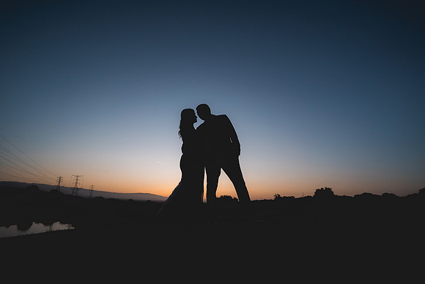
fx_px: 213
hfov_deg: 90.0
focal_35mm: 18
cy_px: 142
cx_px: 212
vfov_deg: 67.4
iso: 1250
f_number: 2.8
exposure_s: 1/5000
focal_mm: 18
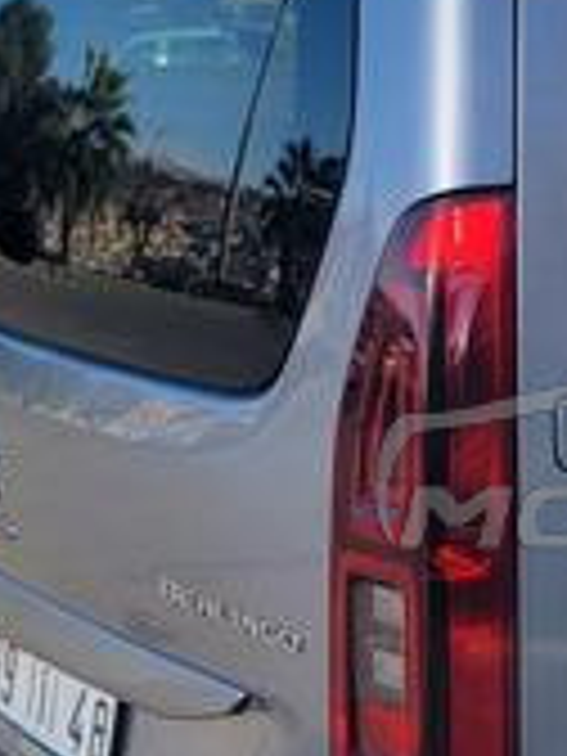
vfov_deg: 21.1
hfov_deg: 15.1
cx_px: 770
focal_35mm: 93
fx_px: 2031
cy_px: 457
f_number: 1.8
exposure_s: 1/379
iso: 16
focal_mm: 6.7
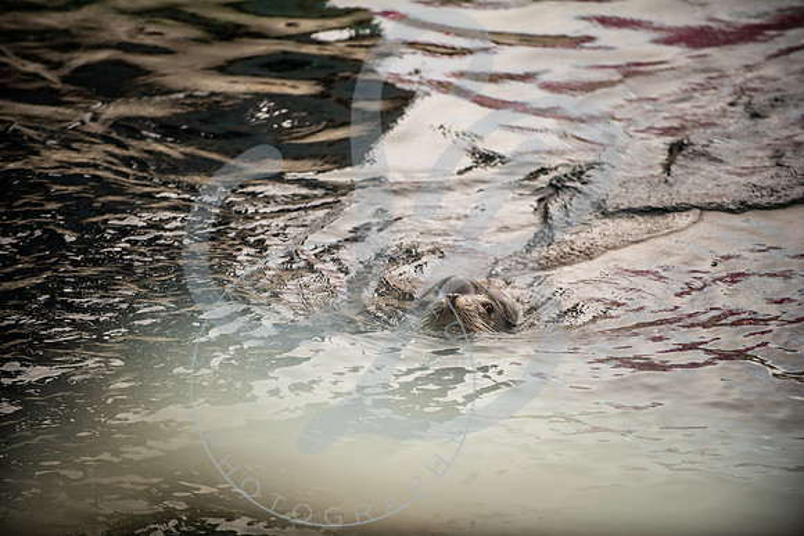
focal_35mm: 200
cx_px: 402
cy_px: 268
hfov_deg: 10.3
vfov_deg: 6.9
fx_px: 4468
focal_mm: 200
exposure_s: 1/400
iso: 100
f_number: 2.8
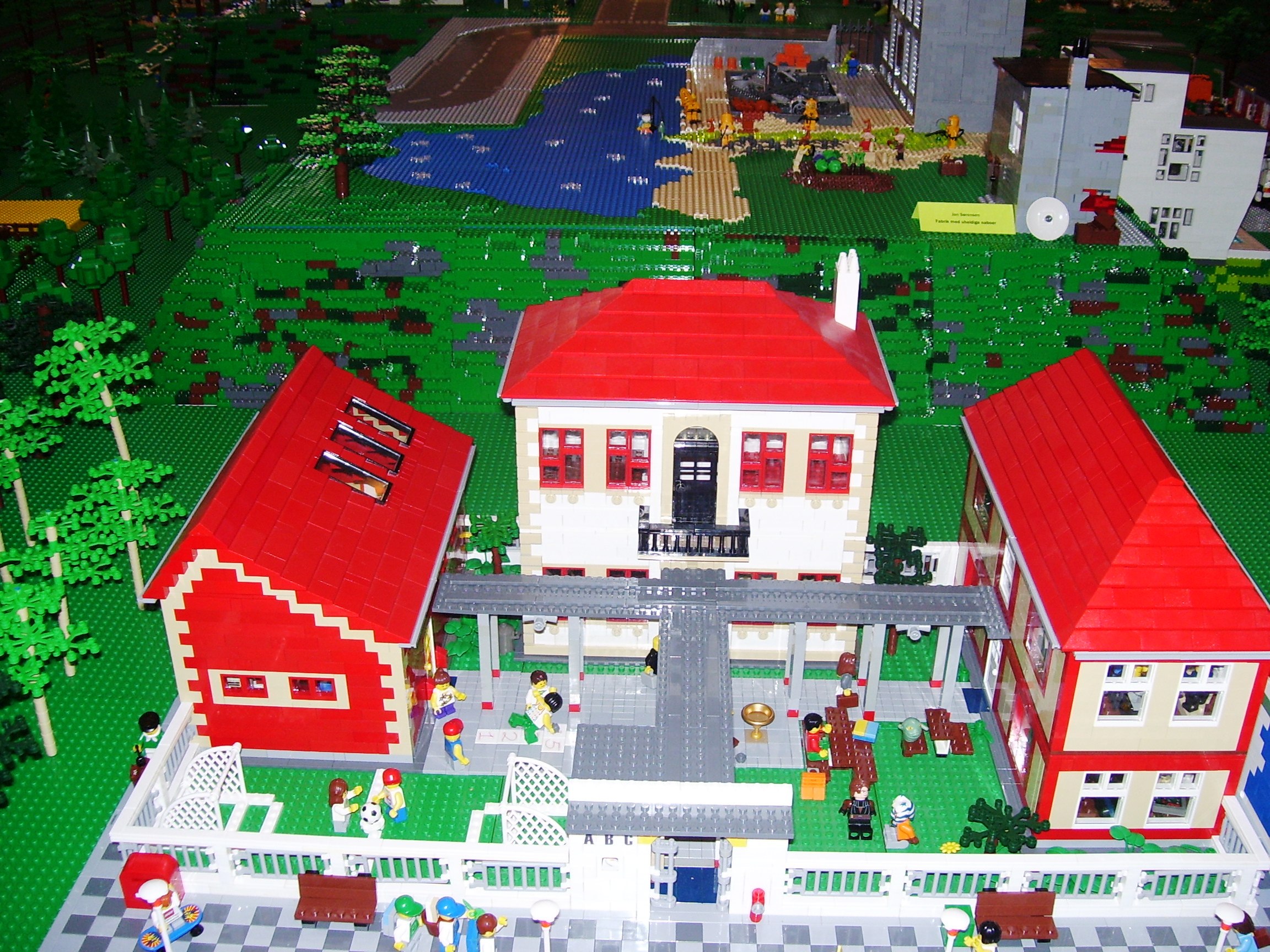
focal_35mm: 36
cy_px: 476
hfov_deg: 51.4
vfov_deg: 39.7
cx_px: 635
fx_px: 1321
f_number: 2.7
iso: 80
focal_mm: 6
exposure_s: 1/60
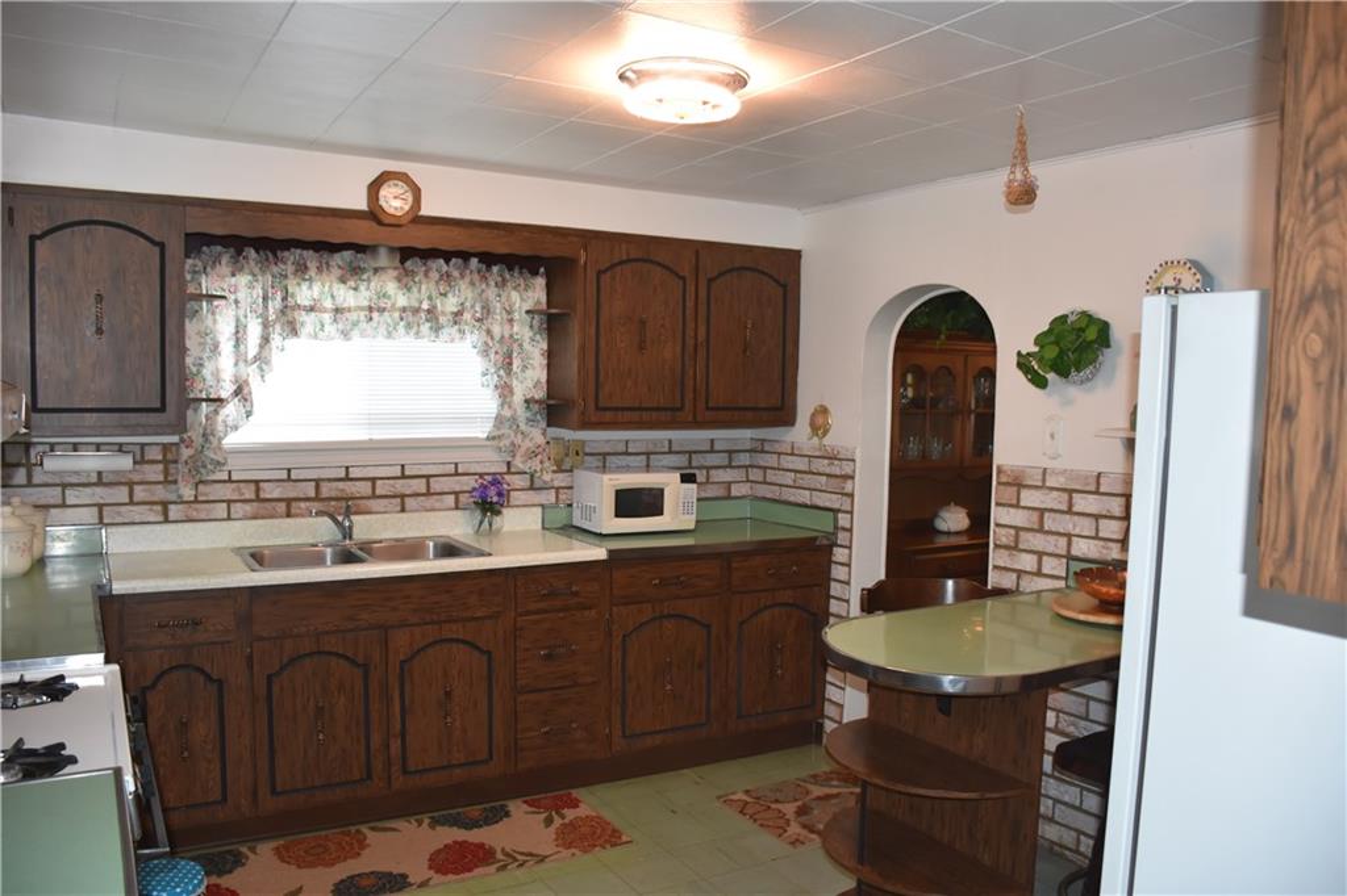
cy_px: 448
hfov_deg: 67.4
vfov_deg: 47.9
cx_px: 674
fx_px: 1010
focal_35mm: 27
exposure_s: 1/60
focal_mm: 18
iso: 800
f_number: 3.5
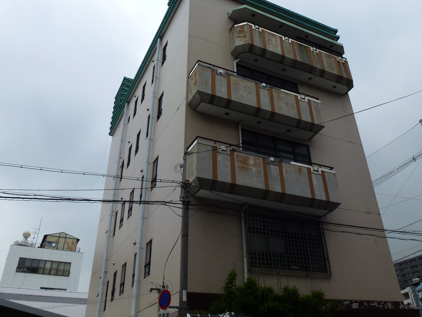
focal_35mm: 31
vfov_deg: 45.0
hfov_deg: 58.2
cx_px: 231
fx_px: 378
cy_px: 116
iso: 100
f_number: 4
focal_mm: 4.3
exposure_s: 1/500
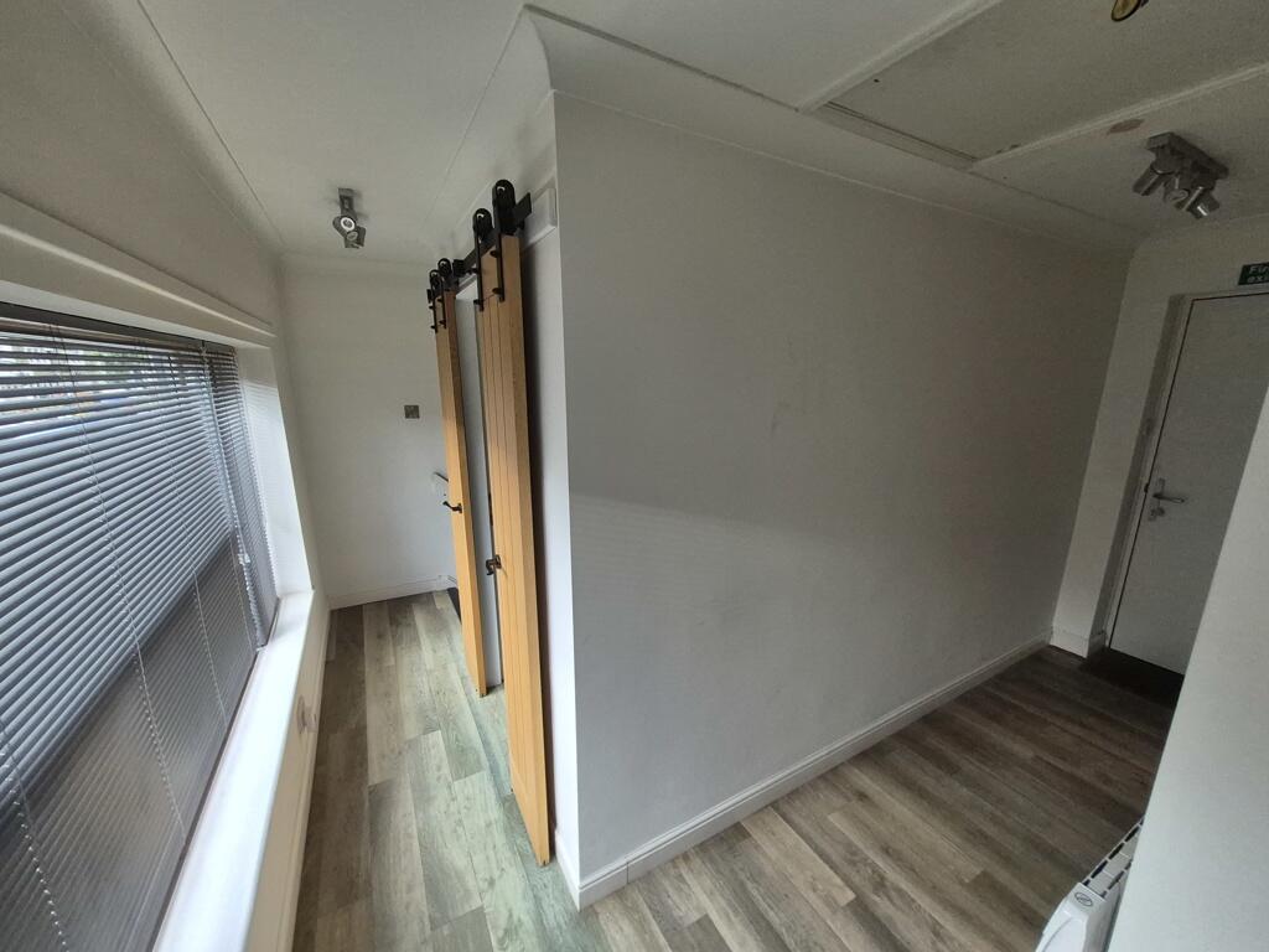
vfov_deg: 89.9
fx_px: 477
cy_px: 476
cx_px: 634
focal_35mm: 13
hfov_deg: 106.2
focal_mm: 1.74
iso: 250
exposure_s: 1/100
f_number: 2.2
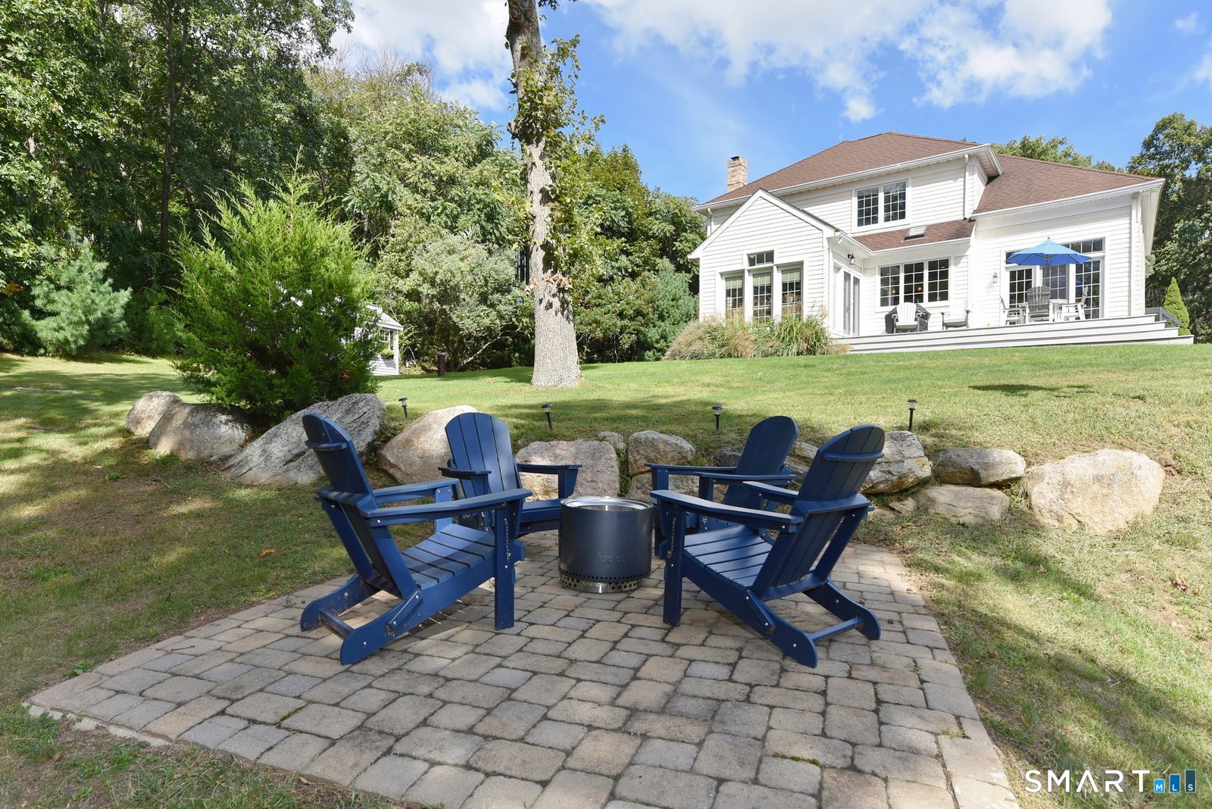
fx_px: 640
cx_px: 606
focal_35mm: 19
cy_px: 404
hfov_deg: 86.9
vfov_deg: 64.6
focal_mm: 19
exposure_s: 1/200
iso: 100
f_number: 7.1
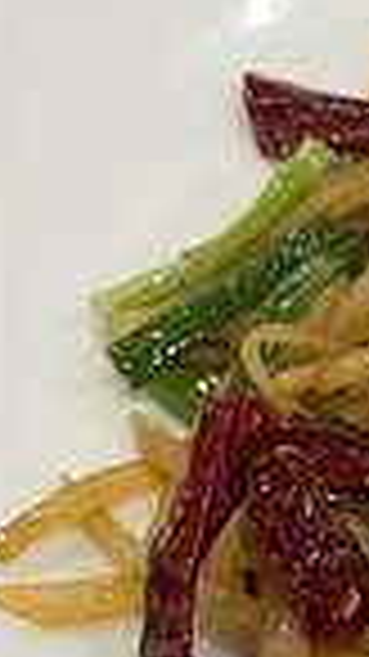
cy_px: 378
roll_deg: -0.9
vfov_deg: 11.6
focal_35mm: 186
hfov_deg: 6.3
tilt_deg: -41.5
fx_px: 3239
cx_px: 778
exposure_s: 1/50
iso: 50
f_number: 1.6
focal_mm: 5.96
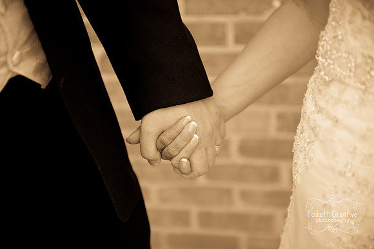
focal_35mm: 62
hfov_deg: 32.4
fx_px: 644
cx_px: 187
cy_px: 124
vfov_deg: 21.9
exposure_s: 1/640
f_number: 2.8
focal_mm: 62
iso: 200
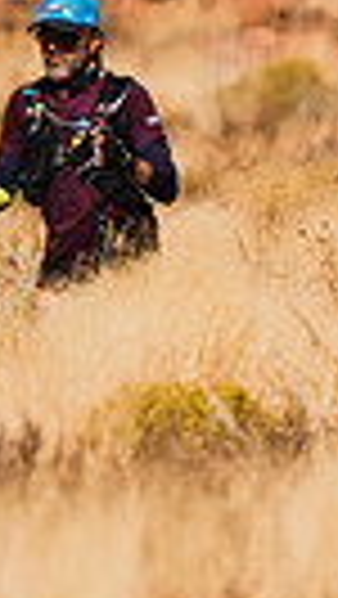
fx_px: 43622
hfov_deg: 0.4
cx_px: 198
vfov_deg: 0.8
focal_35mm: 2743
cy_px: 277
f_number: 6.3
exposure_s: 1/1250
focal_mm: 600
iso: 160
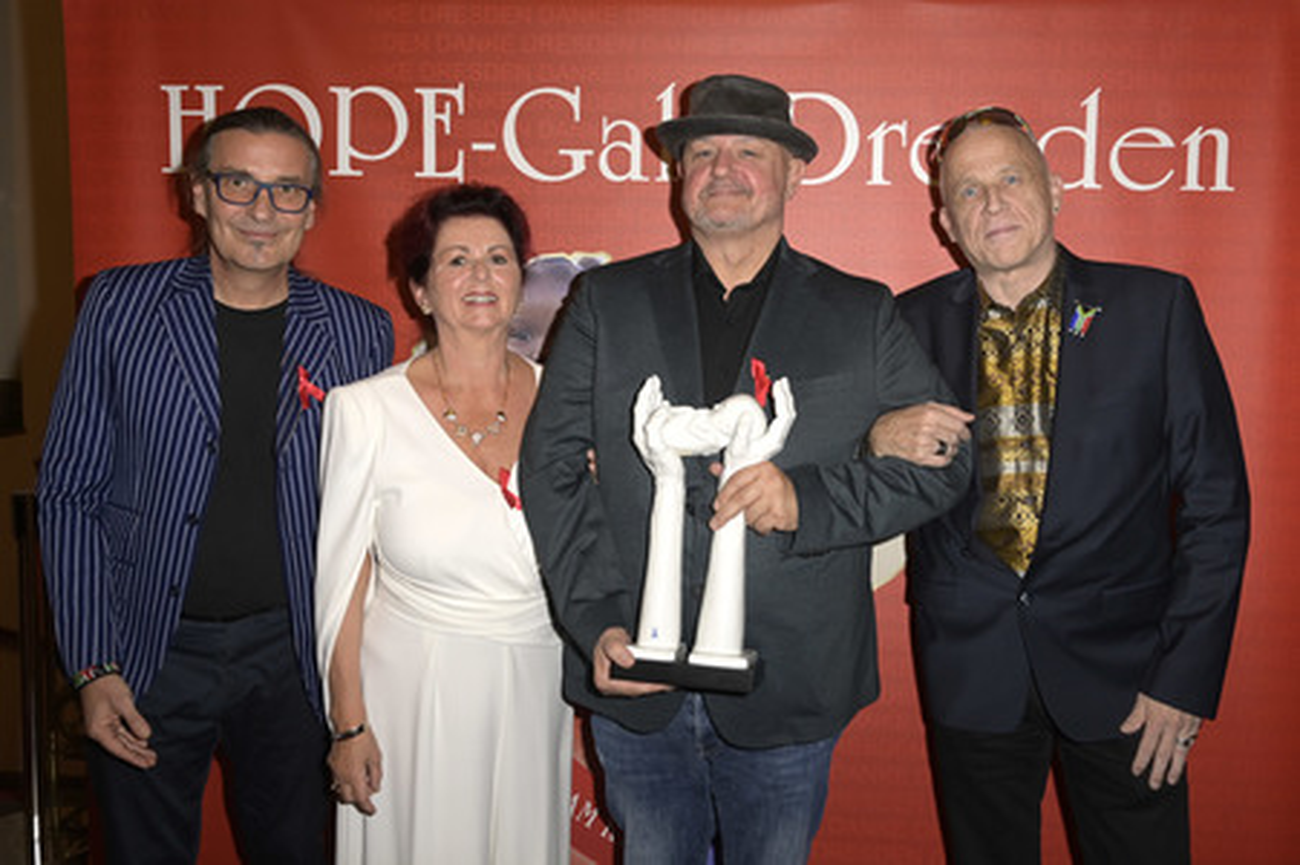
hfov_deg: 60.3
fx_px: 1119
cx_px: 650
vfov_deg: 42.3
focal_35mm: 31
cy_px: 432
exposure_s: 1/250
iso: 800
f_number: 5
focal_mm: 31
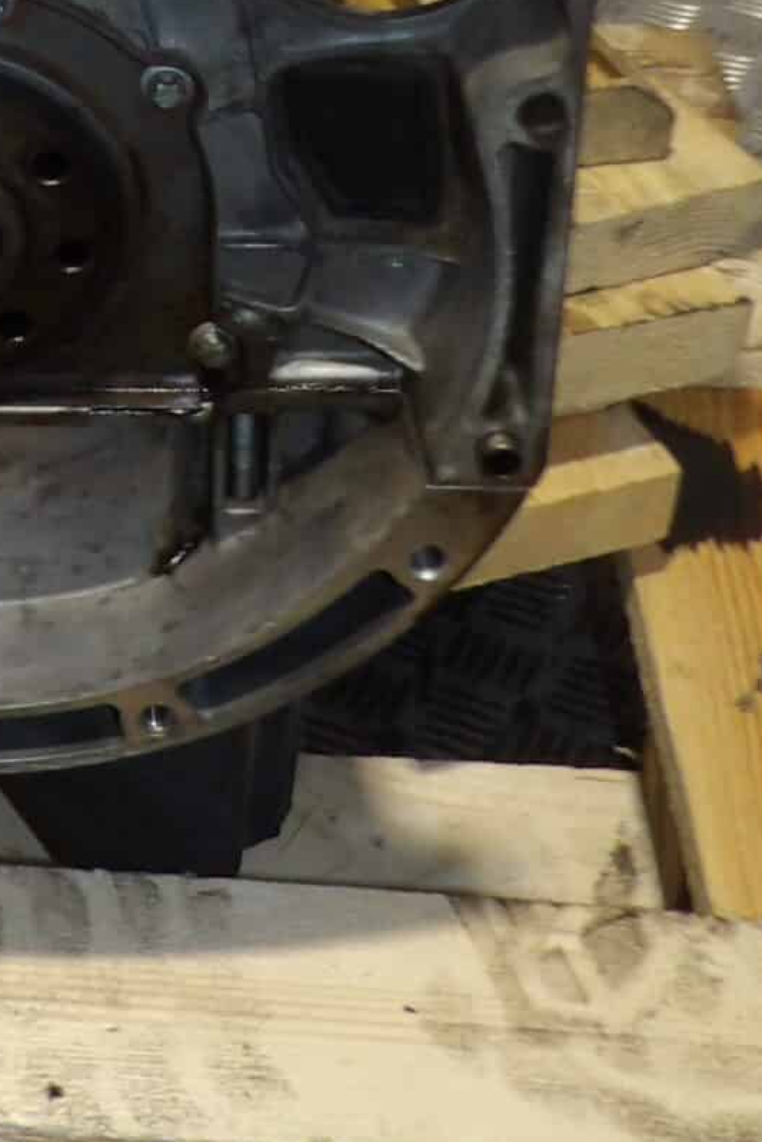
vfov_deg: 23.4
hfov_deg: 16.2
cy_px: -190
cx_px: -226
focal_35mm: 80
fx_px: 2539
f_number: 3.2
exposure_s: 1/60
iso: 200
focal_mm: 4.3
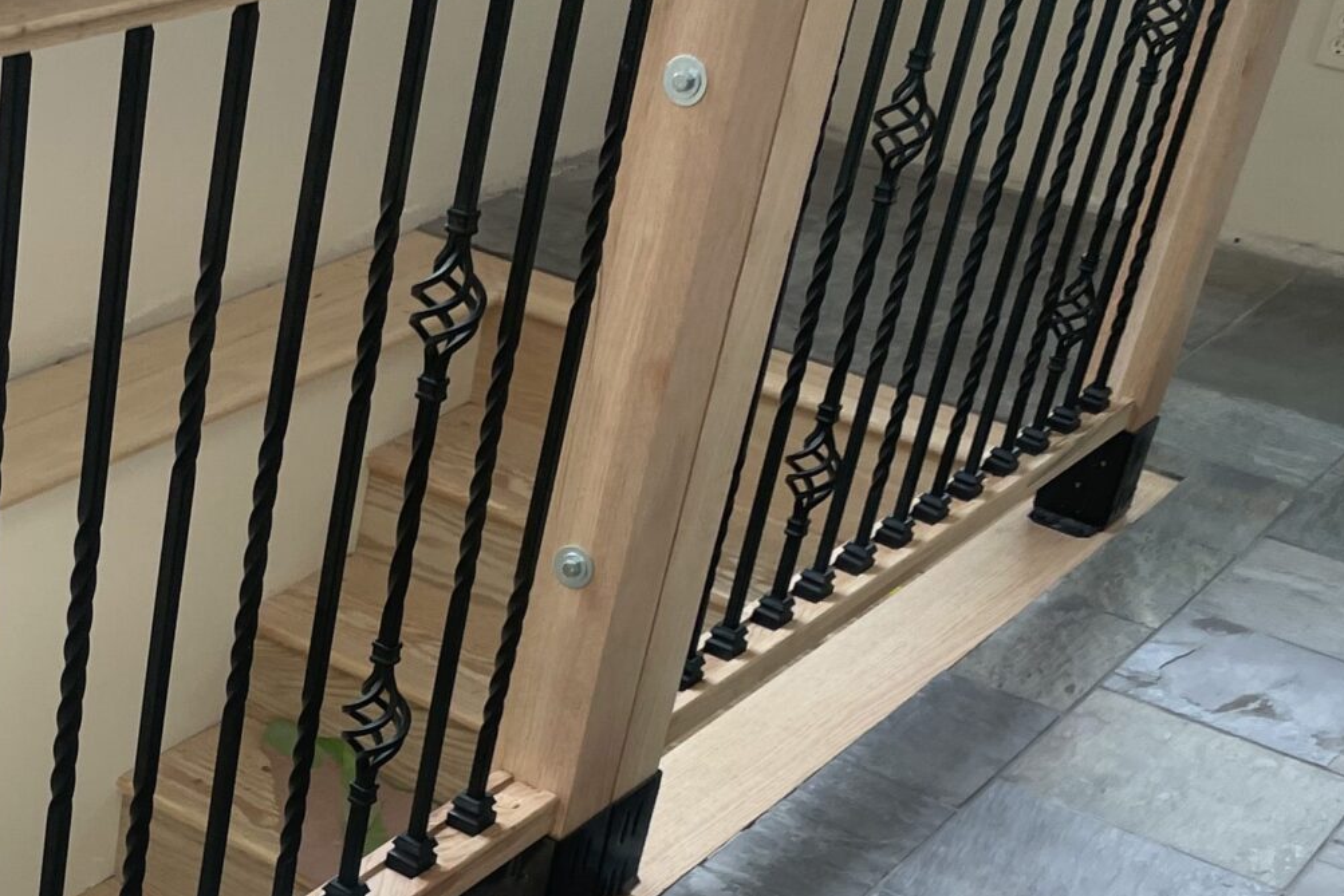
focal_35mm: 69
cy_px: 777
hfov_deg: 28.2
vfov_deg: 19.4
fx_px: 2576
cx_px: 139
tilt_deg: -31.2
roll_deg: -1.7
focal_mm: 4.2
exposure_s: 1/121
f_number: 1.6
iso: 50
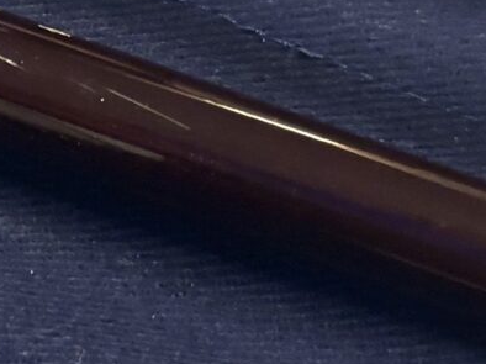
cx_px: -509
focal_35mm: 169
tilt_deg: -58.1
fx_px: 2371
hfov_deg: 10.6
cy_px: 181
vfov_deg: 8.8
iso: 125
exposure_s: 1/100
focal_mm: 5.96
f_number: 1.6
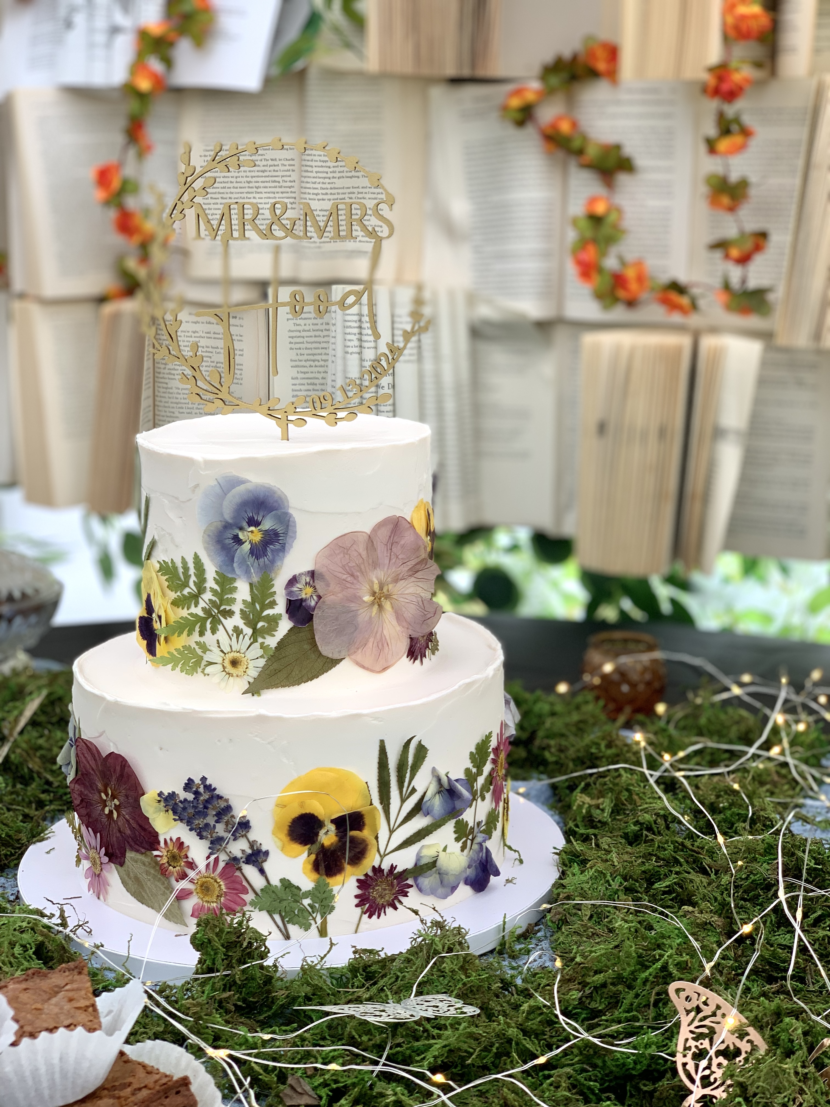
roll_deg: -1.2
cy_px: 554
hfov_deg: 28.0
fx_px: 1662
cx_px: 415
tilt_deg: -11.9
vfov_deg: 36.8
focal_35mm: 52
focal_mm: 6
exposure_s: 1/122
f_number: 2.4
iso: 16
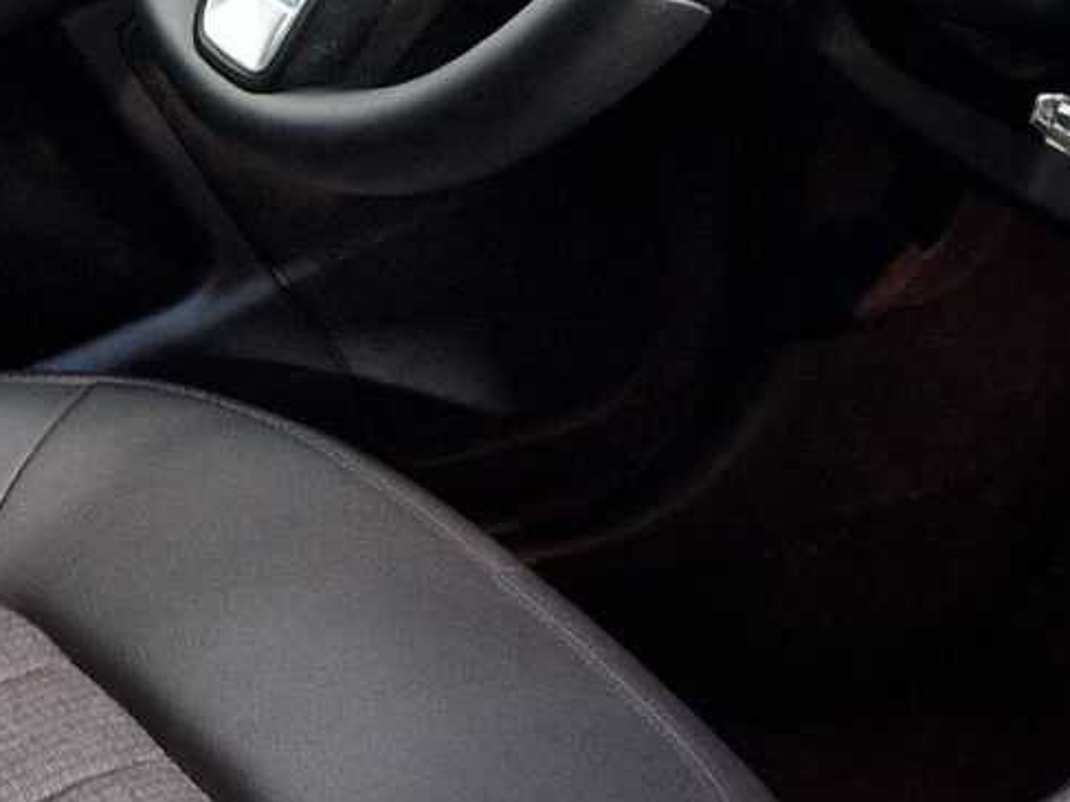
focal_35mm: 121
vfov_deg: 12.2
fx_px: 3739
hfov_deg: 16.2
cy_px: 312
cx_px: 237
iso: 500
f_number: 1.8
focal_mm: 6.4
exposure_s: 1/25
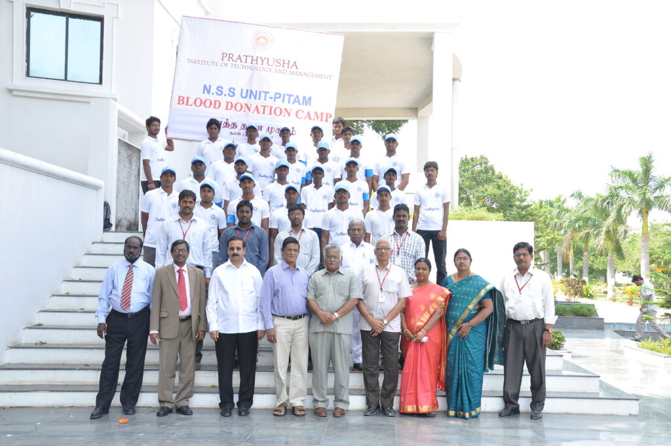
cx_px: 336
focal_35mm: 38
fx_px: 698
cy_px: 223
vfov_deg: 35.4
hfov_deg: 51.3
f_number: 5.6
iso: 250
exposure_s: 1/125
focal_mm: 25
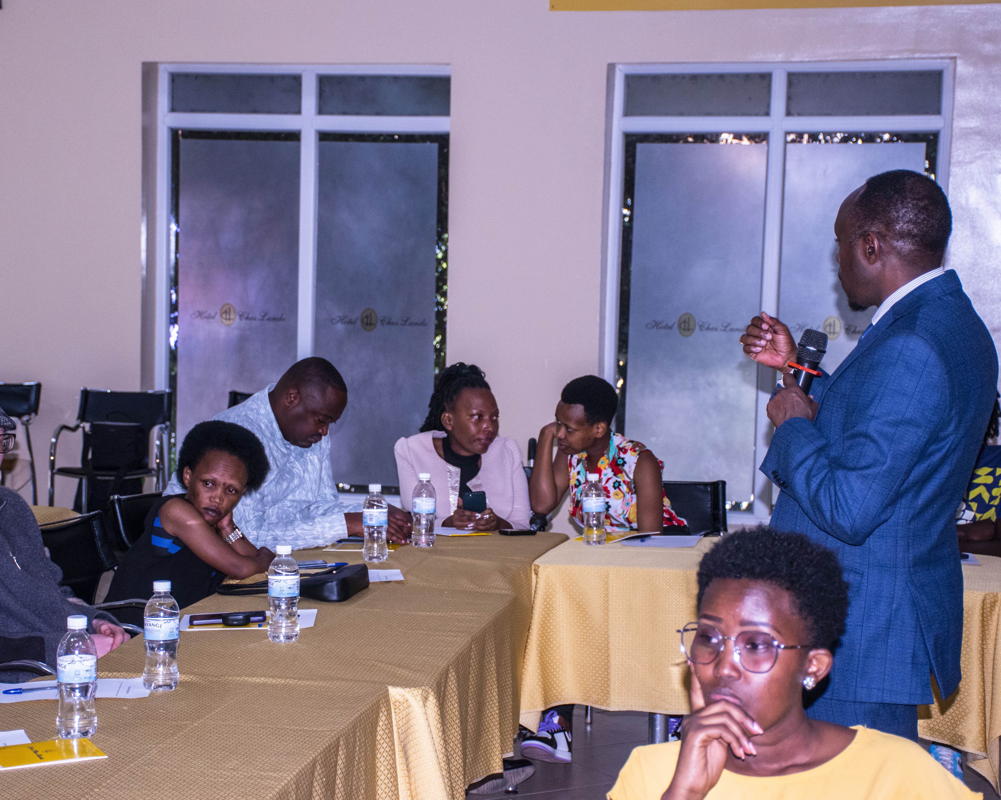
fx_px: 2268
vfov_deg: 20.0
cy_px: 400
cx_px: 444
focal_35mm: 77
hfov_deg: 24.9
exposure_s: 1/125
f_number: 4.5
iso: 1250
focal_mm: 45
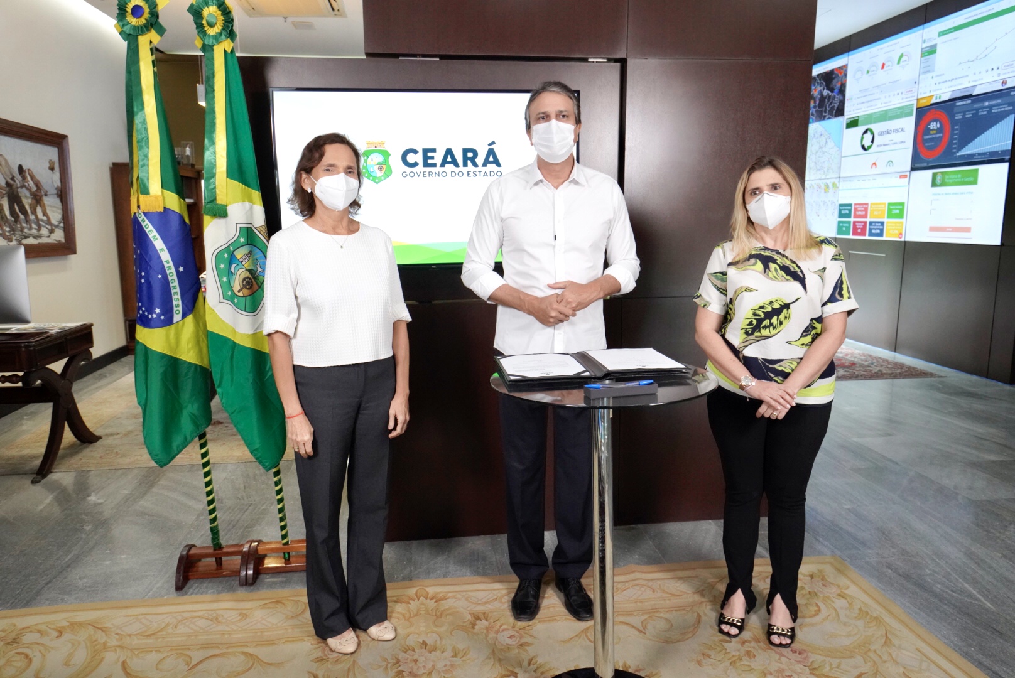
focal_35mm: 25
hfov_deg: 71.5
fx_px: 705
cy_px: 339
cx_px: 508
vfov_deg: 51.4
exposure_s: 1/125
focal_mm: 25
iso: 5000
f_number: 5.6
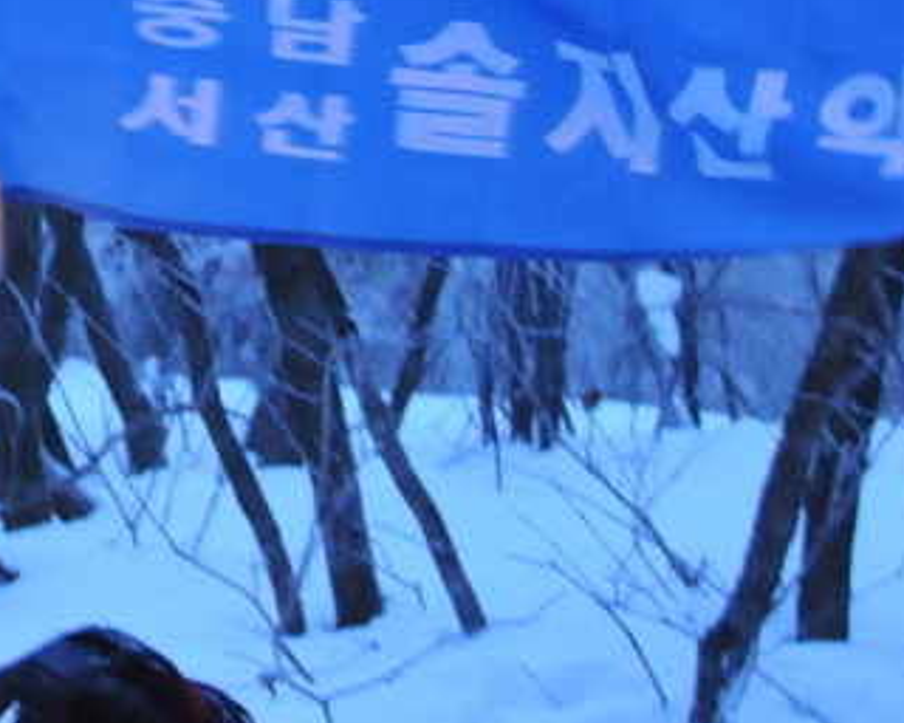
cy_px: -102
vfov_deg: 12.9
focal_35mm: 117
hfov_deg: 15.8
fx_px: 3130
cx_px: -206
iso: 3200
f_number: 3.8
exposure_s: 1/5
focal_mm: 26
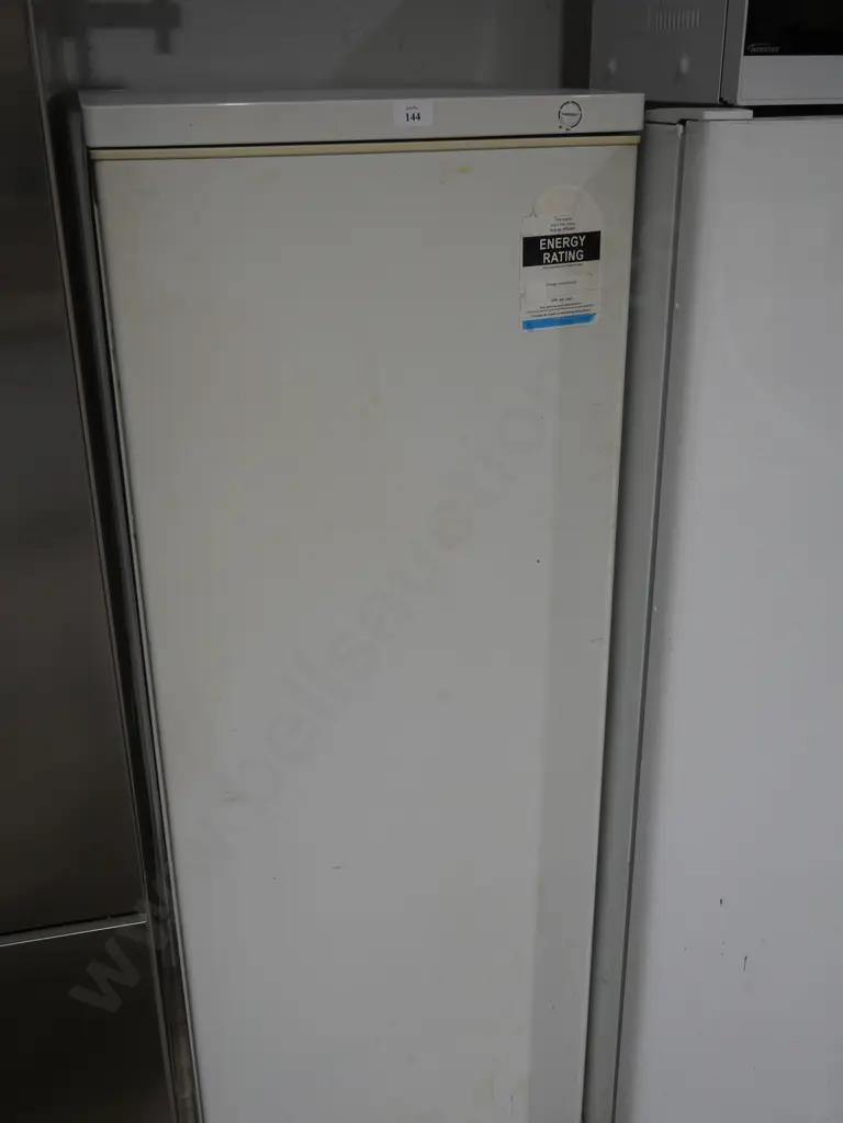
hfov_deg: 39.7
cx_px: 422
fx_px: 1169
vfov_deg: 51.4
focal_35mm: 36
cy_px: 562
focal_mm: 18
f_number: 4
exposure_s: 1/80
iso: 200
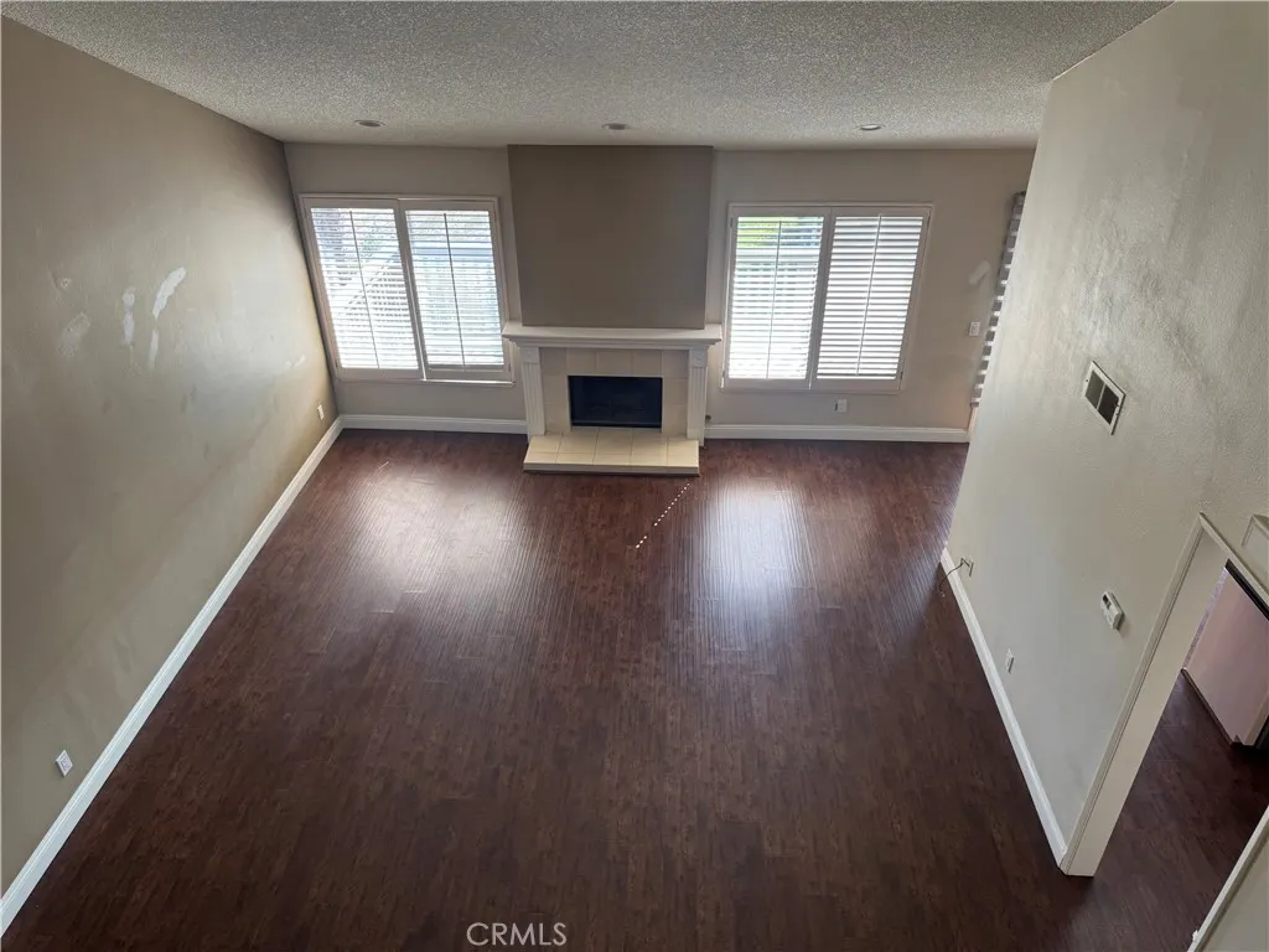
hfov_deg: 71.6
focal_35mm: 24
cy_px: 476
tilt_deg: -33.2
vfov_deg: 56.8
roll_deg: -0.4
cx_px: 634
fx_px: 880
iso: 64
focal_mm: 6.76
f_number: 1.78
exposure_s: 1/121
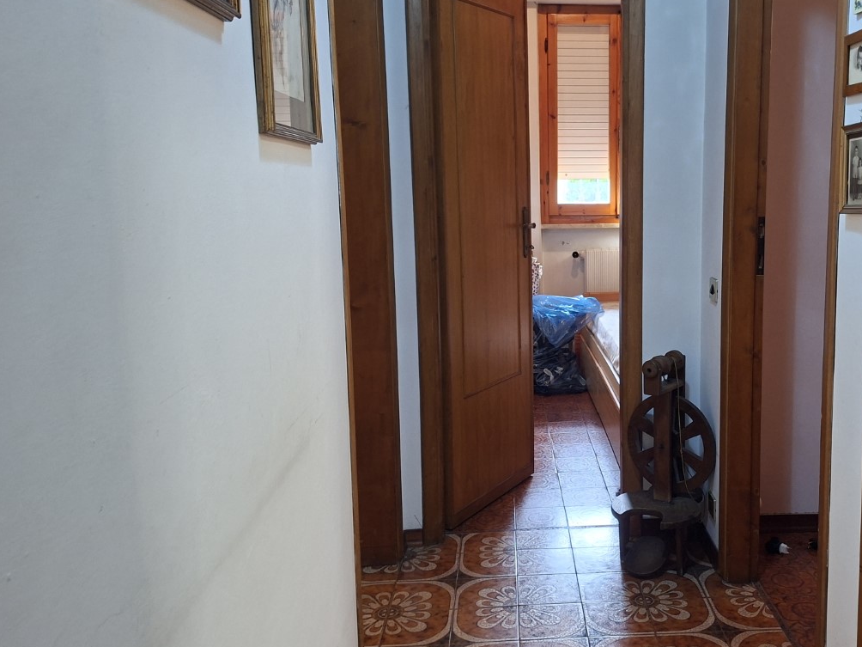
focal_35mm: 33
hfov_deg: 54.3
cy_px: 292
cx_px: 572
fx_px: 822
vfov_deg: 42.9
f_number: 1.8
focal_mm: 5.54
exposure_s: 1/33
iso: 320
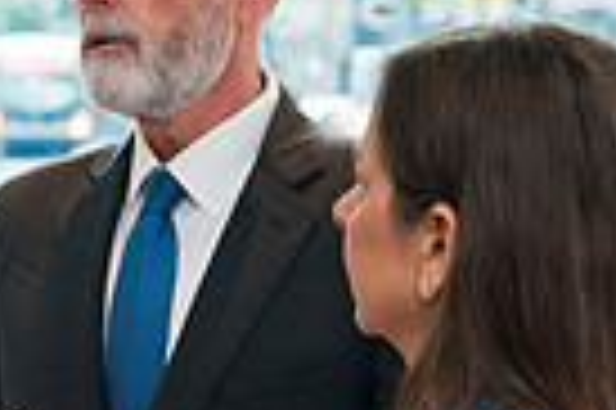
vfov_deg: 7.4
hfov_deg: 10.9
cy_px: 478
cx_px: -162
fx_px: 3162
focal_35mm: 185
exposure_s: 1/200
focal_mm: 42
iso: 400
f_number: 3.5
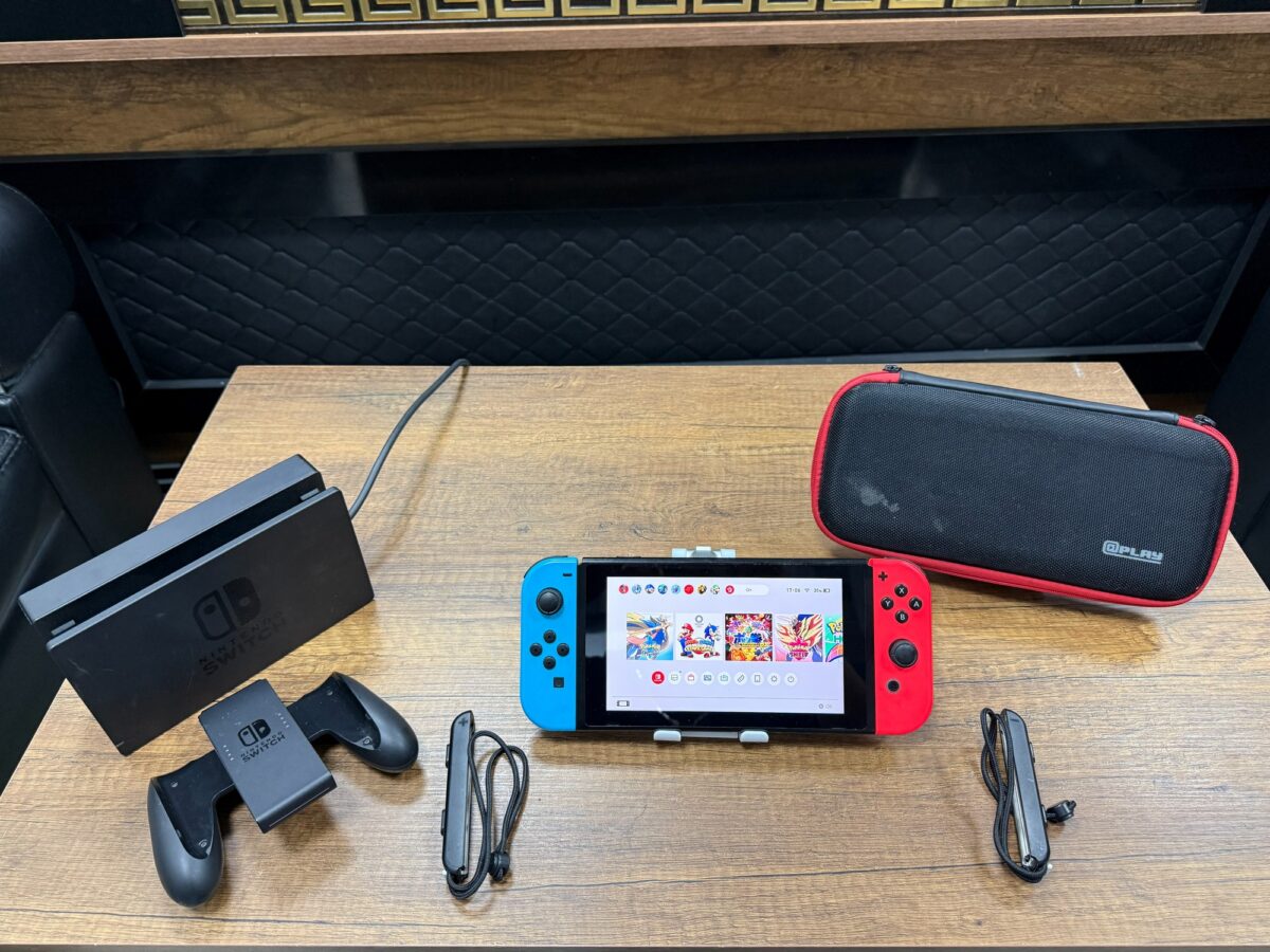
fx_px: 881
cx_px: 635
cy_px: 476
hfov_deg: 71.6
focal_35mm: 24
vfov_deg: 56.8
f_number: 1.78
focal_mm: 6.76
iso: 250
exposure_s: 1/50
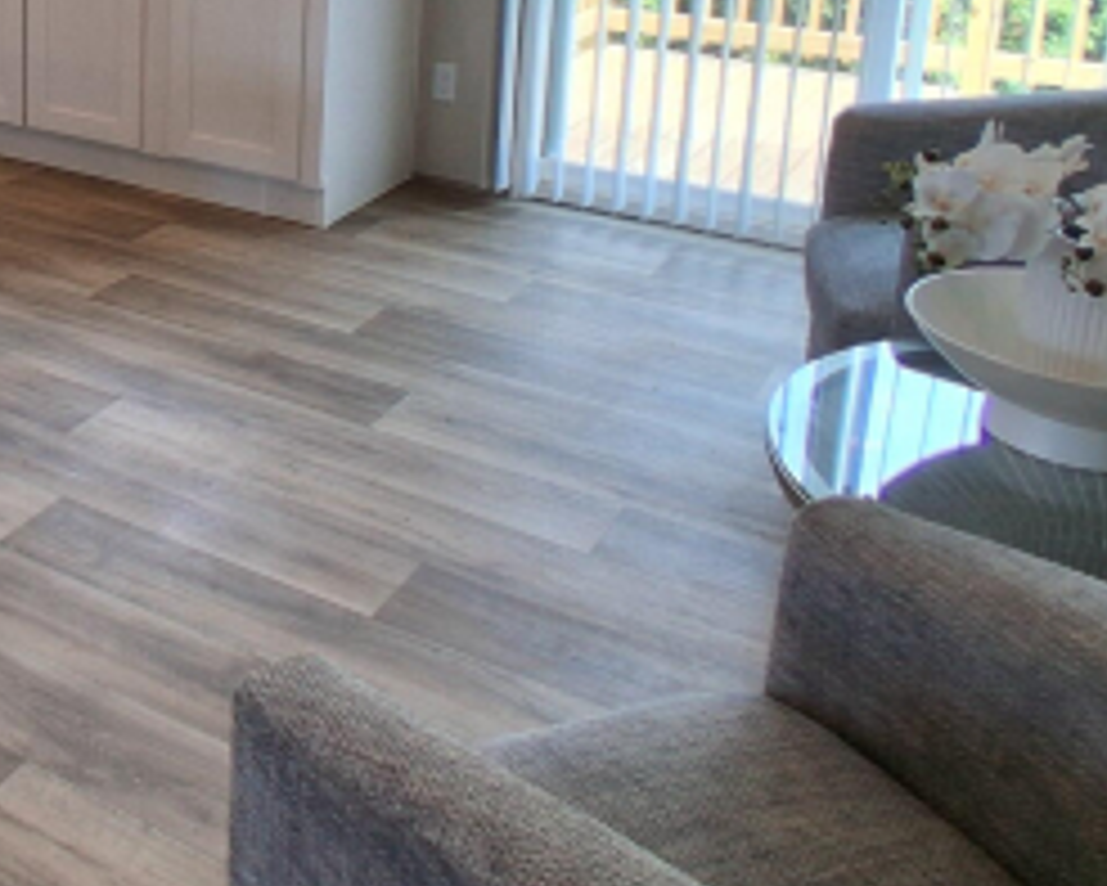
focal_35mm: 45
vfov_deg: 31.6
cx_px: -47
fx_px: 1475
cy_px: 63
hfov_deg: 36.2
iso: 50
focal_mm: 1.4
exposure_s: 1/120
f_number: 2.2
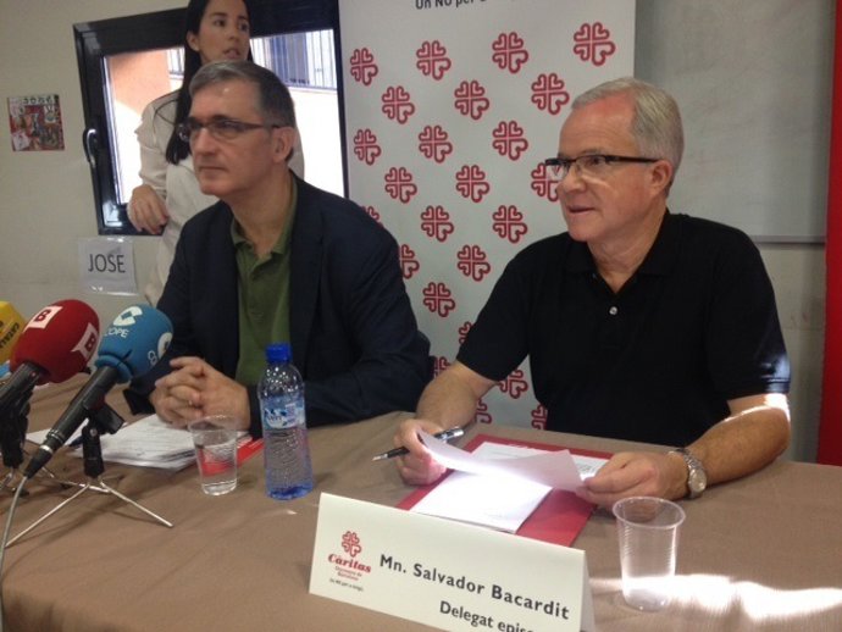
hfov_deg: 52.6
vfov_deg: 40.7
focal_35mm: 35
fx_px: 852
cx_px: 421
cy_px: 316
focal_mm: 4.28
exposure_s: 1/20
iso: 125
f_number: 2.4
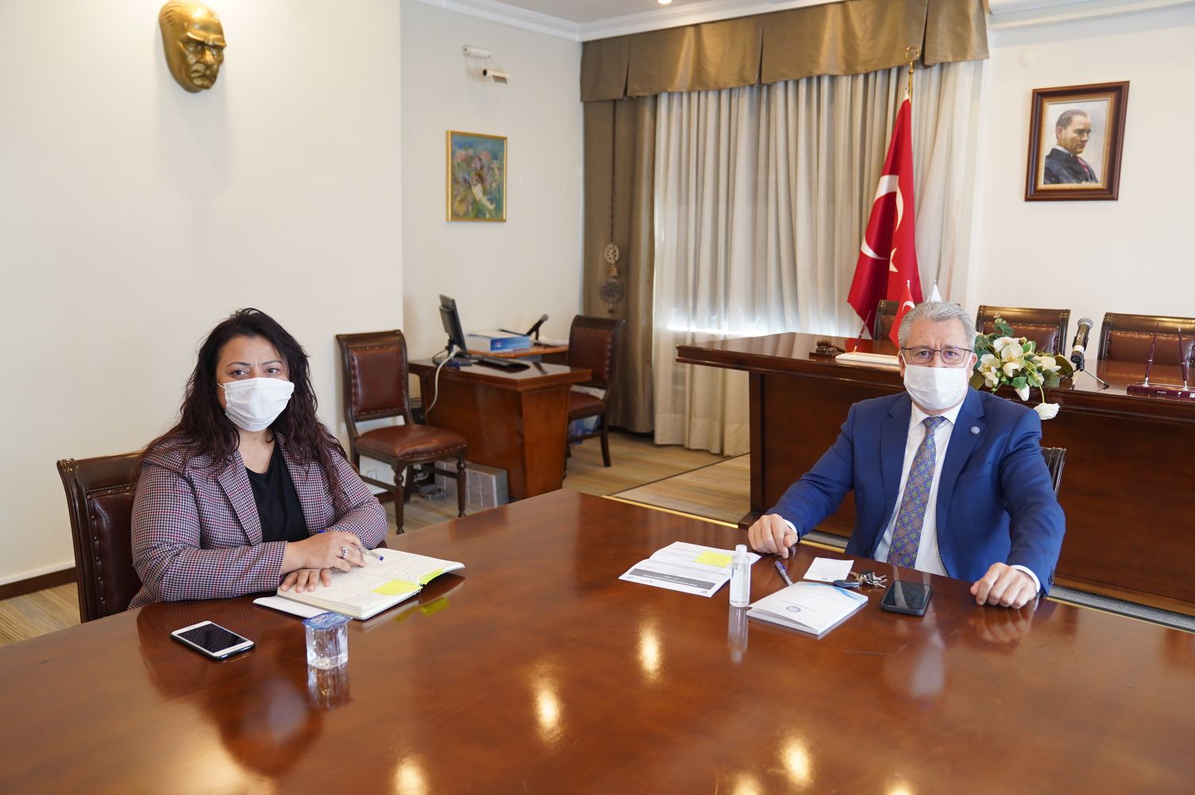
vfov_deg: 44.9
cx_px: 598
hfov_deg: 63.7
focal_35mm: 29
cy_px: 398
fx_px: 962
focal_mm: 29
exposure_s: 1/200
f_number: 3.2
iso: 1600
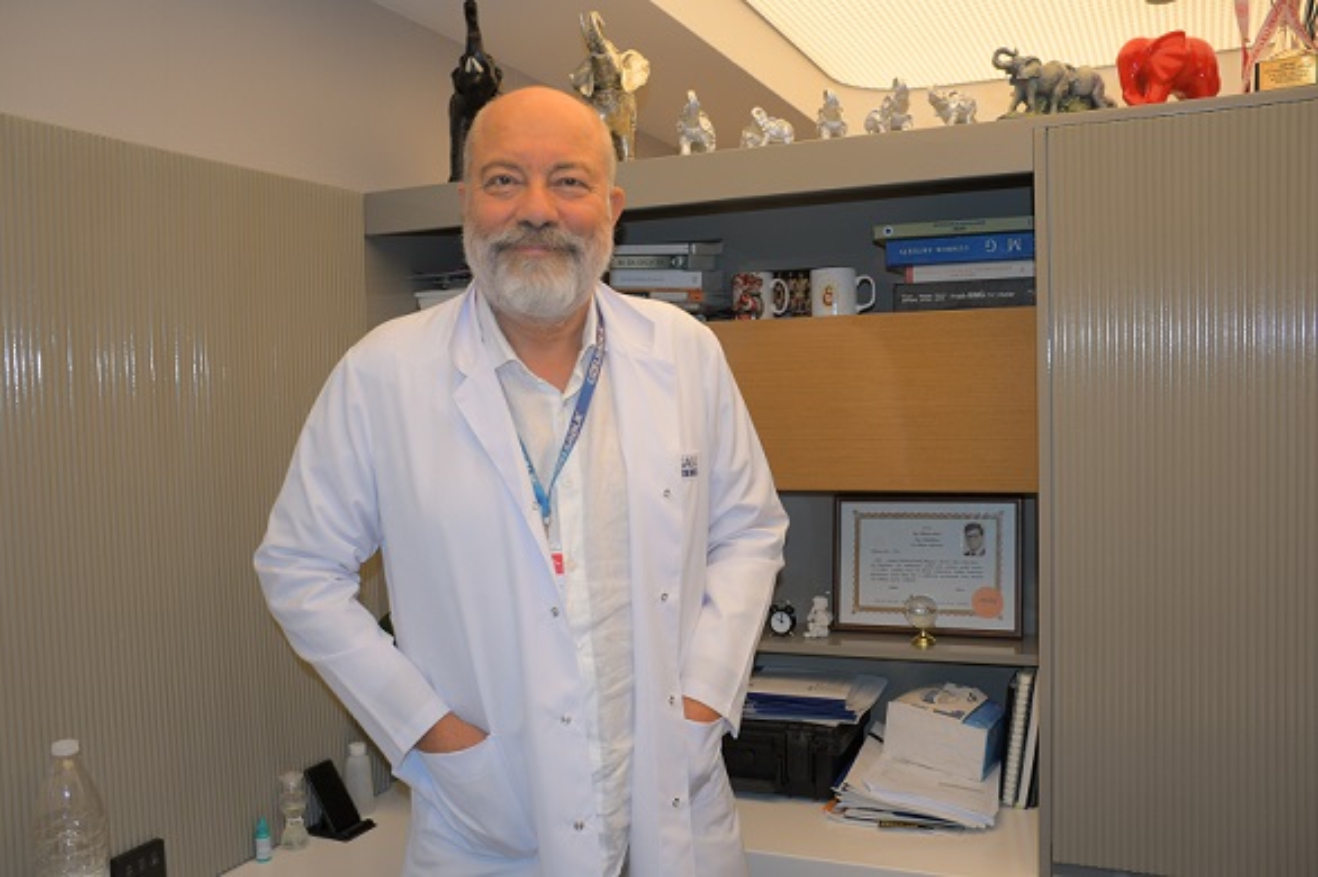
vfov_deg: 43.6
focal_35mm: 30
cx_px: 659
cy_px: 438
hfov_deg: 62.0
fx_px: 1098
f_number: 3.5
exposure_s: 1/80
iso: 200
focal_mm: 20
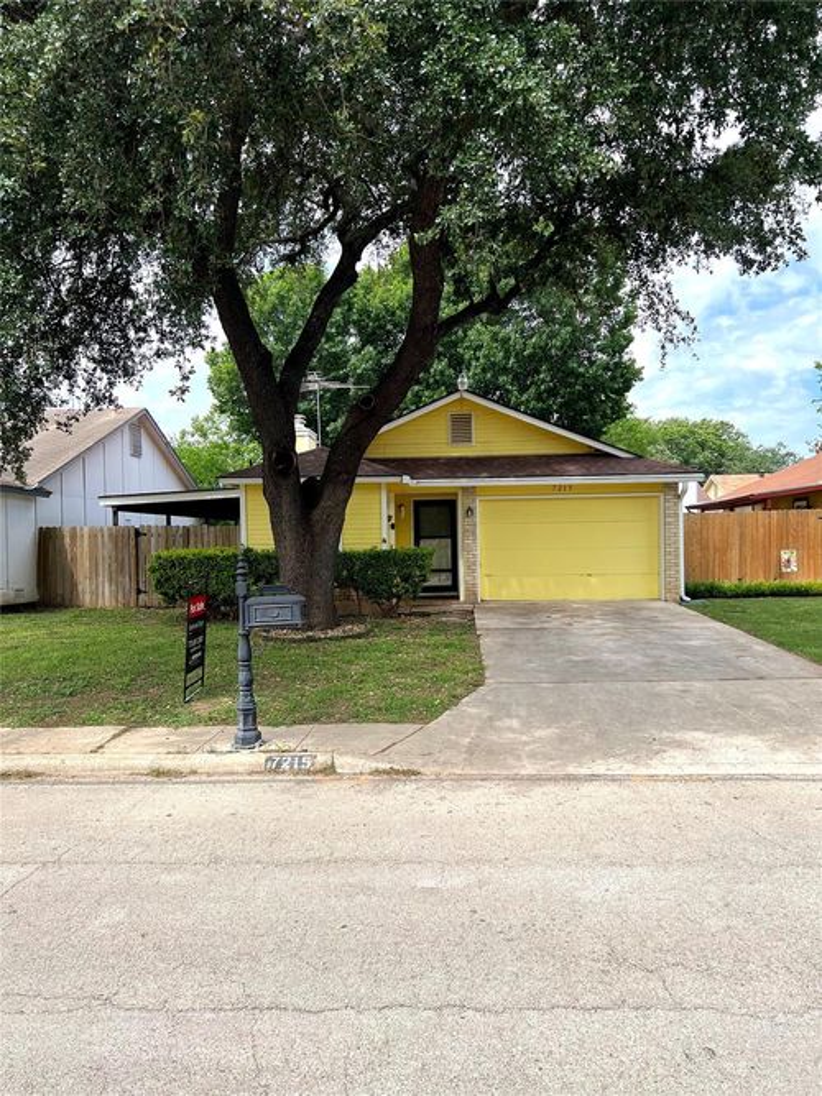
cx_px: 411
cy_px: 548
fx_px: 823
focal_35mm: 26
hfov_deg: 53.0
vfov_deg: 67.3
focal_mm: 5.7
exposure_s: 1/2165
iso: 50
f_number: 1.5
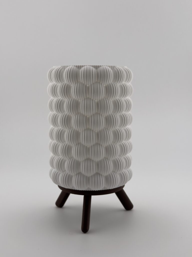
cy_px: 128
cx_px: 96
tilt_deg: -7.3
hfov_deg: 30.3
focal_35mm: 48
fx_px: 355
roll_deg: -0.5
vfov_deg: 39.7
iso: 64
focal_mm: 6.76
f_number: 1.78
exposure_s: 1/4587
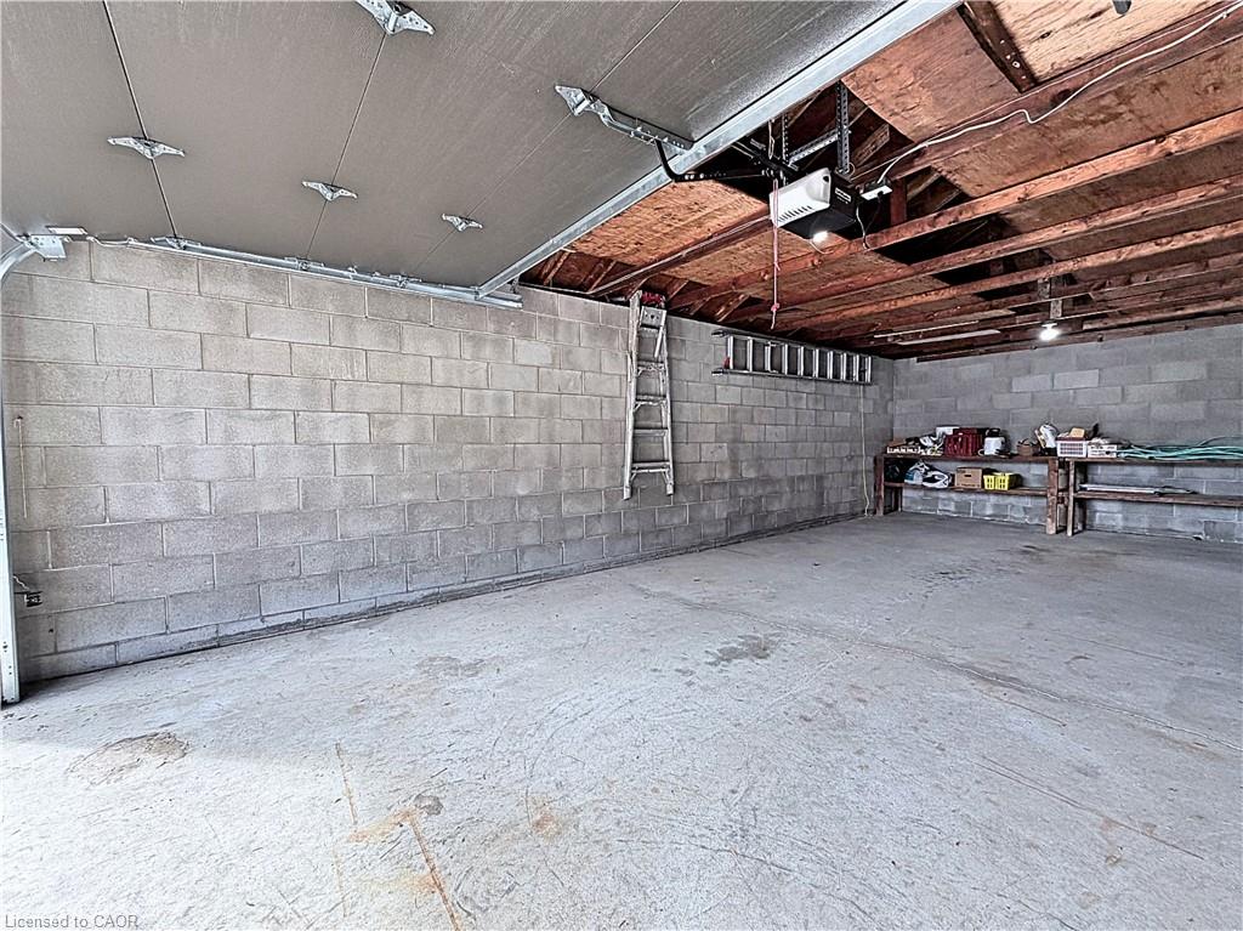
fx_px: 502
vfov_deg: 85.6
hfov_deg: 102.1
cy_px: 466
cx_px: 622
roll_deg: -0.1
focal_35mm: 14
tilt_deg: -3.0
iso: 80
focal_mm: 2.22
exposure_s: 1/121
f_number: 2.2
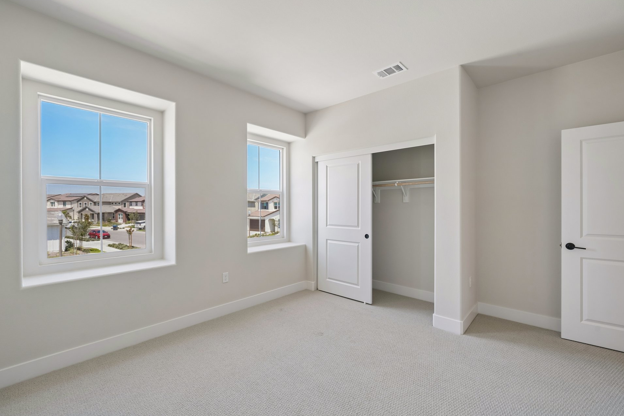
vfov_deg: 77.3
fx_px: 260
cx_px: 324
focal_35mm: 15
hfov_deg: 100.3
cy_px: 208
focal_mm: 14
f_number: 8
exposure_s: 1/30
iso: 200
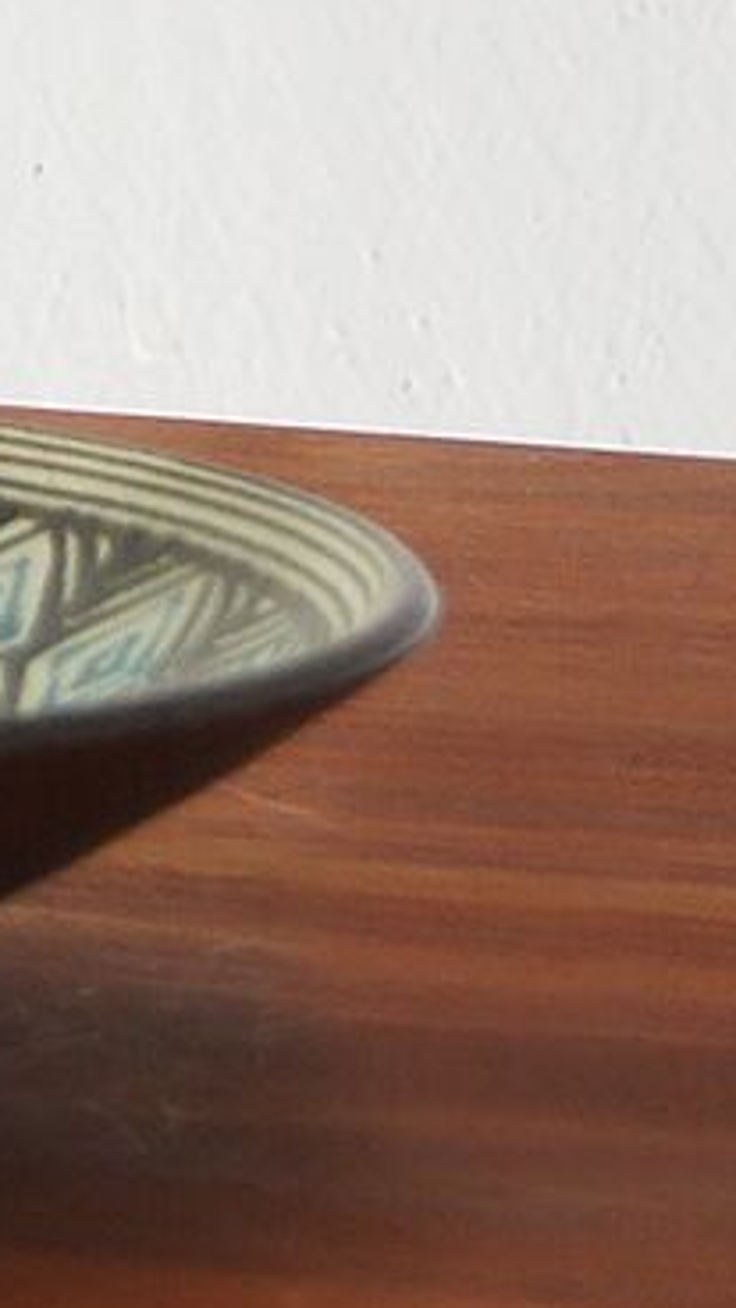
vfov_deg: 5.6
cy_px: -400
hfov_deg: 3.1
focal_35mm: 384
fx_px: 13317
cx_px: -1835
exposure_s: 1/60
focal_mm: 45
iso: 400
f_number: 5.6
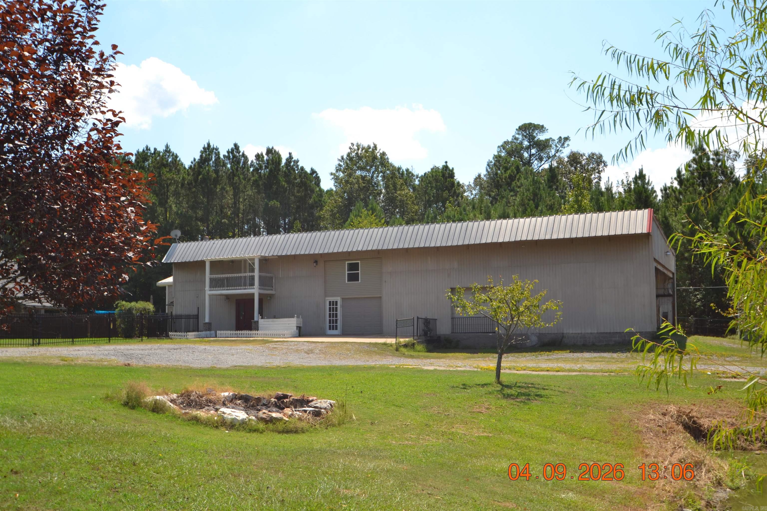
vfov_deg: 36.9
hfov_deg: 53.1
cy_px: 256
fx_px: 767
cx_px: 384
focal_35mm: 36
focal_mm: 24
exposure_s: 1/200
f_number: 10
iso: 100
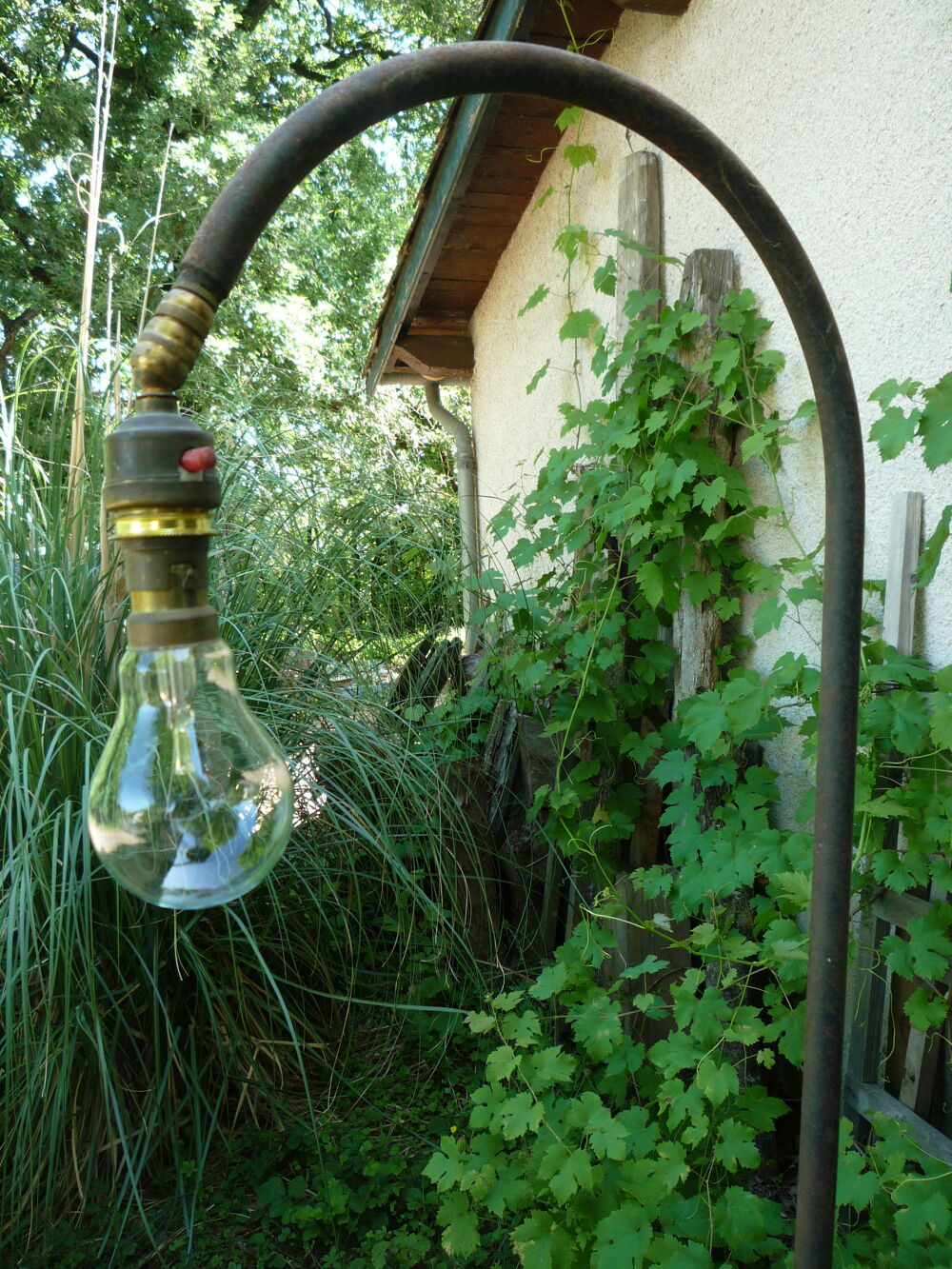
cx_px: 476
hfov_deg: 46.8
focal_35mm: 30
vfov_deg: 60.0
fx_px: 1100
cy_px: 634
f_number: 3.3
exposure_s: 1/50
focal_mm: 5.2
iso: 100
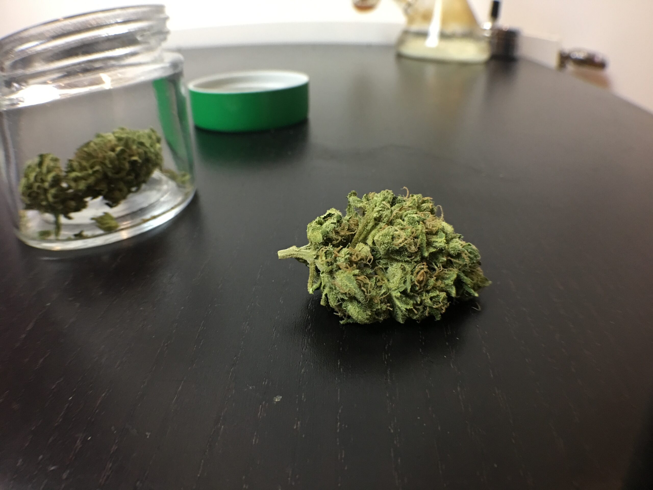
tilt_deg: -29.4
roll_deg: -1.0
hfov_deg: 61.7
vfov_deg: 48.2
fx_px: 547
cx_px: 326
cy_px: 245
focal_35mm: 29
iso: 100
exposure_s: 1/10
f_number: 2.2
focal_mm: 4.15
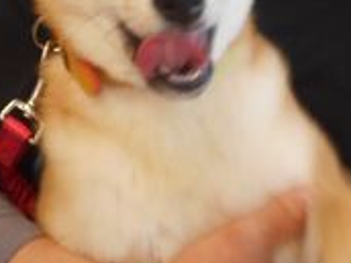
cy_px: -145
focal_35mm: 87
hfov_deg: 22.3
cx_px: 92
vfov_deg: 15.5
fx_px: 882
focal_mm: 4.5
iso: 160
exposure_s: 1/30
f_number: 3.7
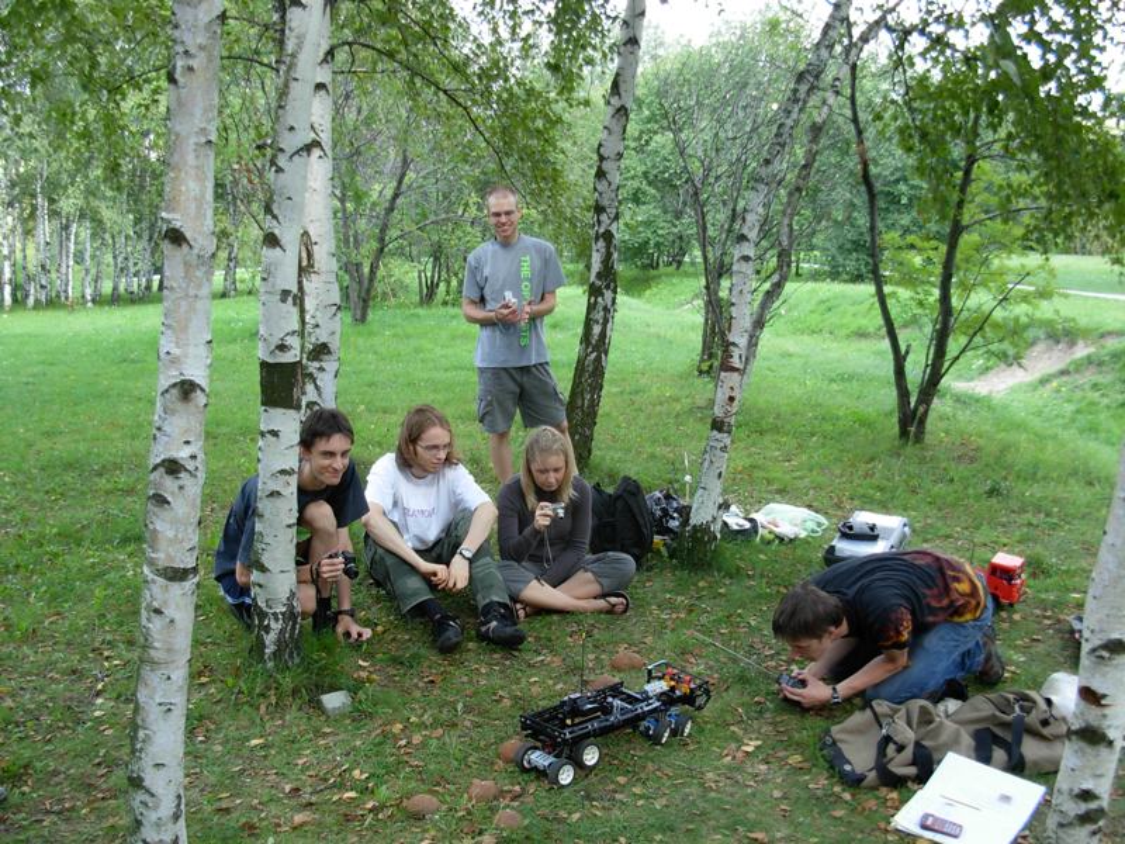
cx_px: 562
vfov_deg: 37.7
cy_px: 422
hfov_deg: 49.0
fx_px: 1235
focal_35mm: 38
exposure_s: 1/85.4
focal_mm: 6.3
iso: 79
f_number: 2.9
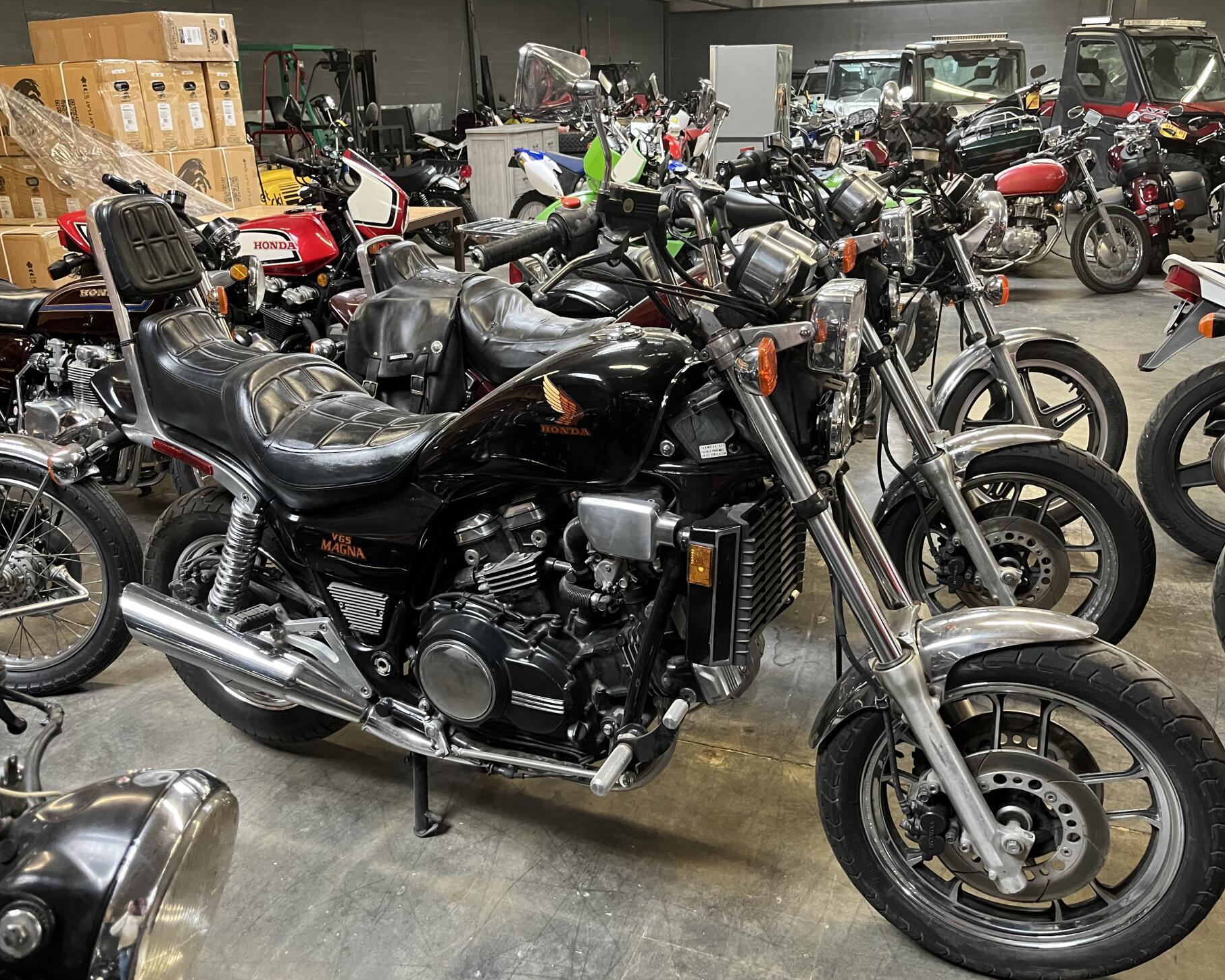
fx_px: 1015
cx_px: 626
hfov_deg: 62.2
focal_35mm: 28
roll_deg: +1.0
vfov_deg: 51.5
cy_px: 491
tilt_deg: -22.1
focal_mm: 5.1
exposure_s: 1/40
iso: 500
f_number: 1.6
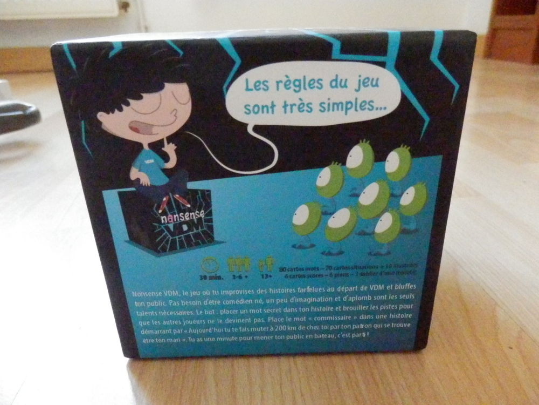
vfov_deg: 54.9
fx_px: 389
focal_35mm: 25
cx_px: 270
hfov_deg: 69.4
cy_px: 202
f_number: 3
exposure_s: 1/320
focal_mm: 4.5
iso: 6400
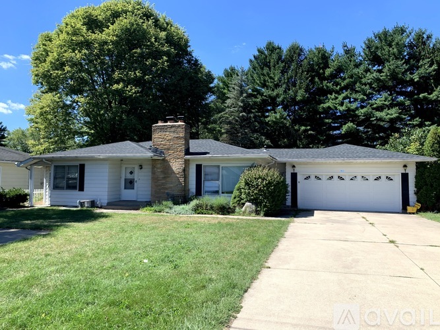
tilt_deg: +4.8
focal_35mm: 26
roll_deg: -1.3
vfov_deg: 53.0
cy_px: 165
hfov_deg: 67.3
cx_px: 220
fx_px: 330
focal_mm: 4.25
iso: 25
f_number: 1.8
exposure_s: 1/1250
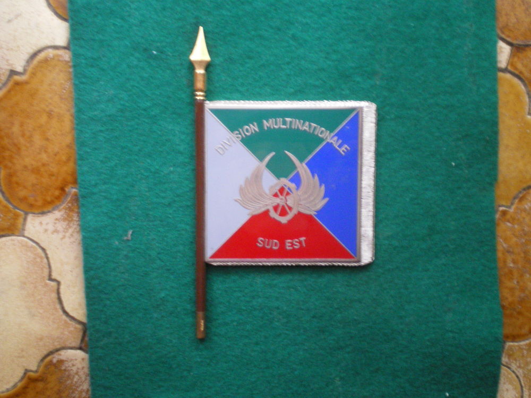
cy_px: 199
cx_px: 266
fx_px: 767
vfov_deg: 29.1
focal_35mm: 50
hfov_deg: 38.2
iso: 400
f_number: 3.7
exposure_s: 1/8
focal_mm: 8.4
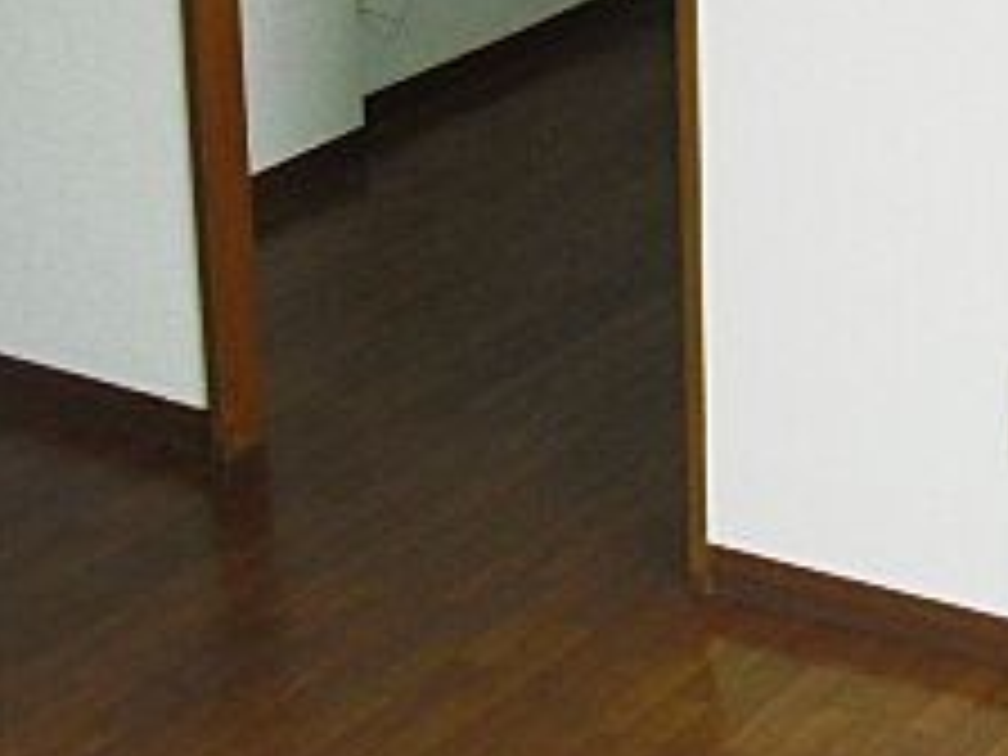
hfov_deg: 18.8
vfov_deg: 13.7
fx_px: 2999
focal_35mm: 103
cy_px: -306
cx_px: 850
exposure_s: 1/100
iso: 100
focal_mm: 6.3
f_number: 3.1
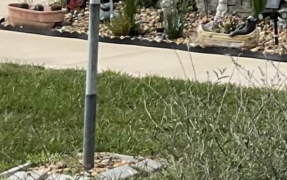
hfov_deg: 11.1
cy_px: -151
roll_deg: +1.1
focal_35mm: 178
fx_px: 1393
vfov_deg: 7.2
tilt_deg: +2.9
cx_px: 476
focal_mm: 3
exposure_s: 1/1912
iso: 16
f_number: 1.8
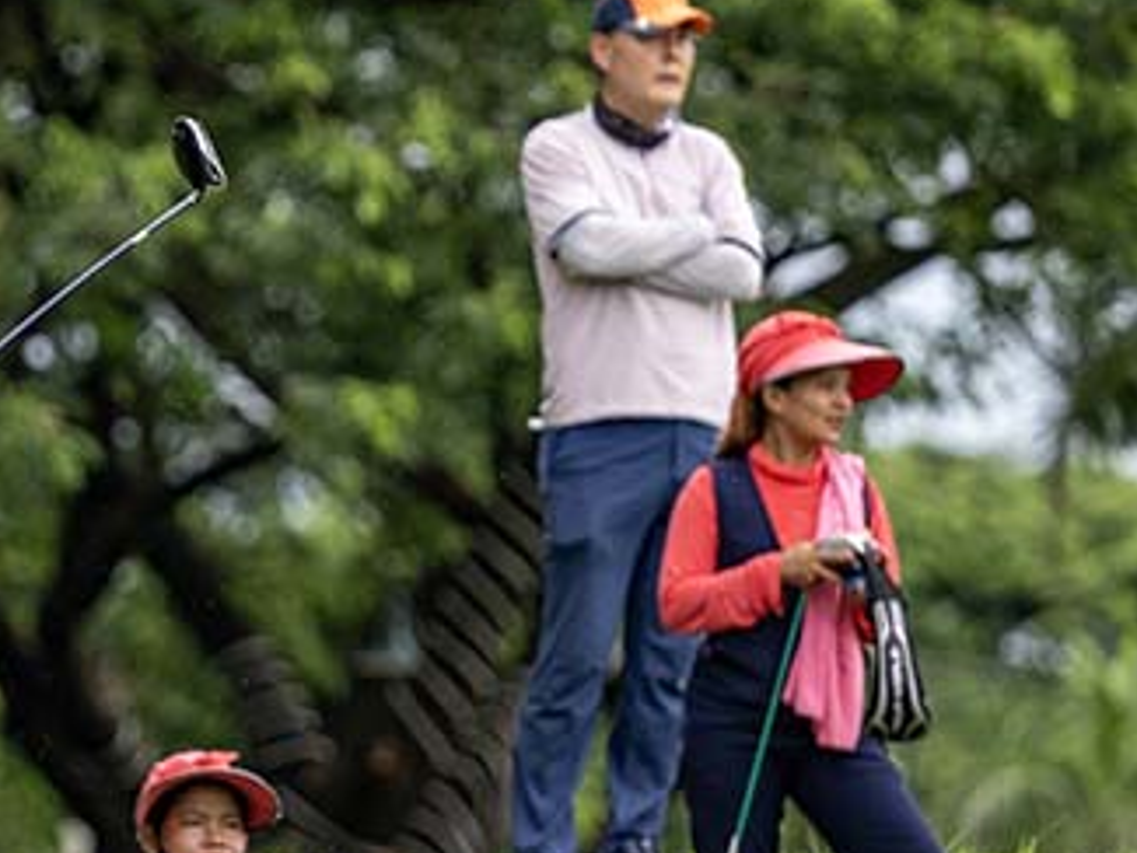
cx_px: 136
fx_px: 16331
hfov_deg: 4.0
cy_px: 622
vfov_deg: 3.0
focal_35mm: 497
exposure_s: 1/3200
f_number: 2.8
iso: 640
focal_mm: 175
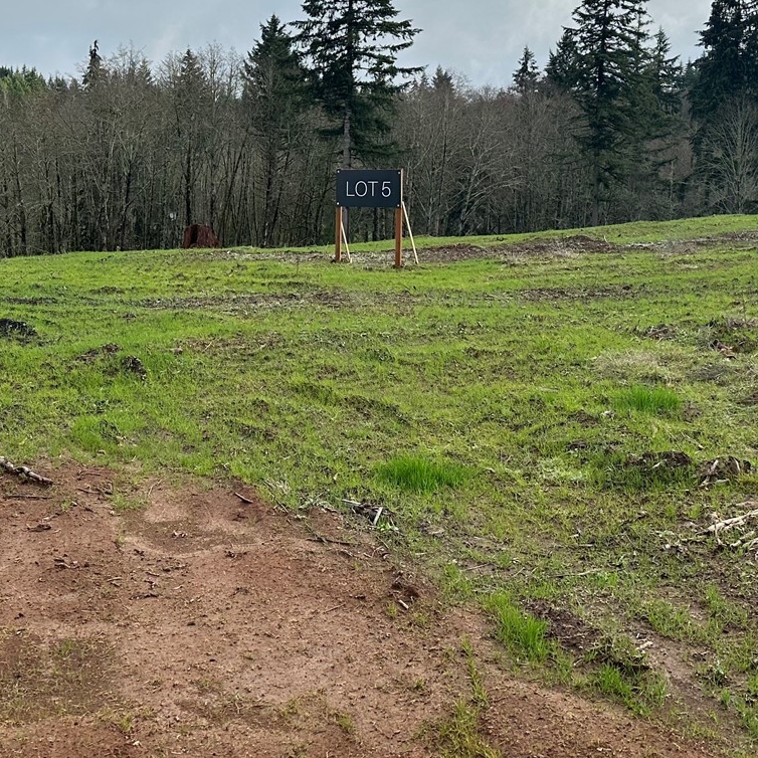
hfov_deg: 37.3
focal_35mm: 45
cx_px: 286
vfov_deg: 37.0
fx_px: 1115
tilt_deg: -4.5
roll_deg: -0.2
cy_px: 229
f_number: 1.78
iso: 80
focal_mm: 6.86
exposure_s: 1/2591
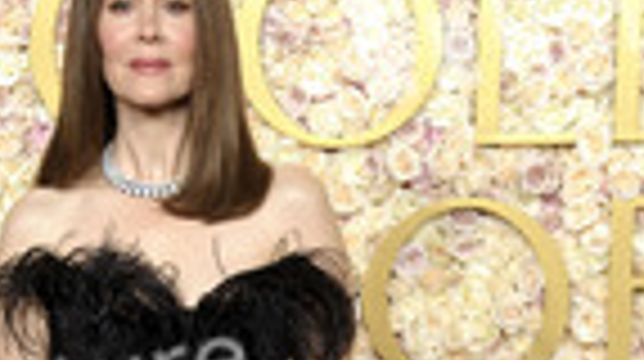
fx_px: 2251
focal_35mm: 132
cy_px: 670
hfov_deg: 16.2
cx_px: 164
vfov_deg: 8.7
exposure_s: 1/250
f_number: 11
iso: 1000
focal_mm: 45
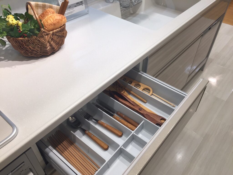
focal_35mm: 29
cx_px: 116
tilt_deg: -42.9
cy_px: 88
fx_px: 195
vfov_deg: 48.2
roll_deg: -0.1
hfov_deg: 61.7
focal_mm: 4.15
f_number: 2.2
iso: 32
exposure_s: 1/60
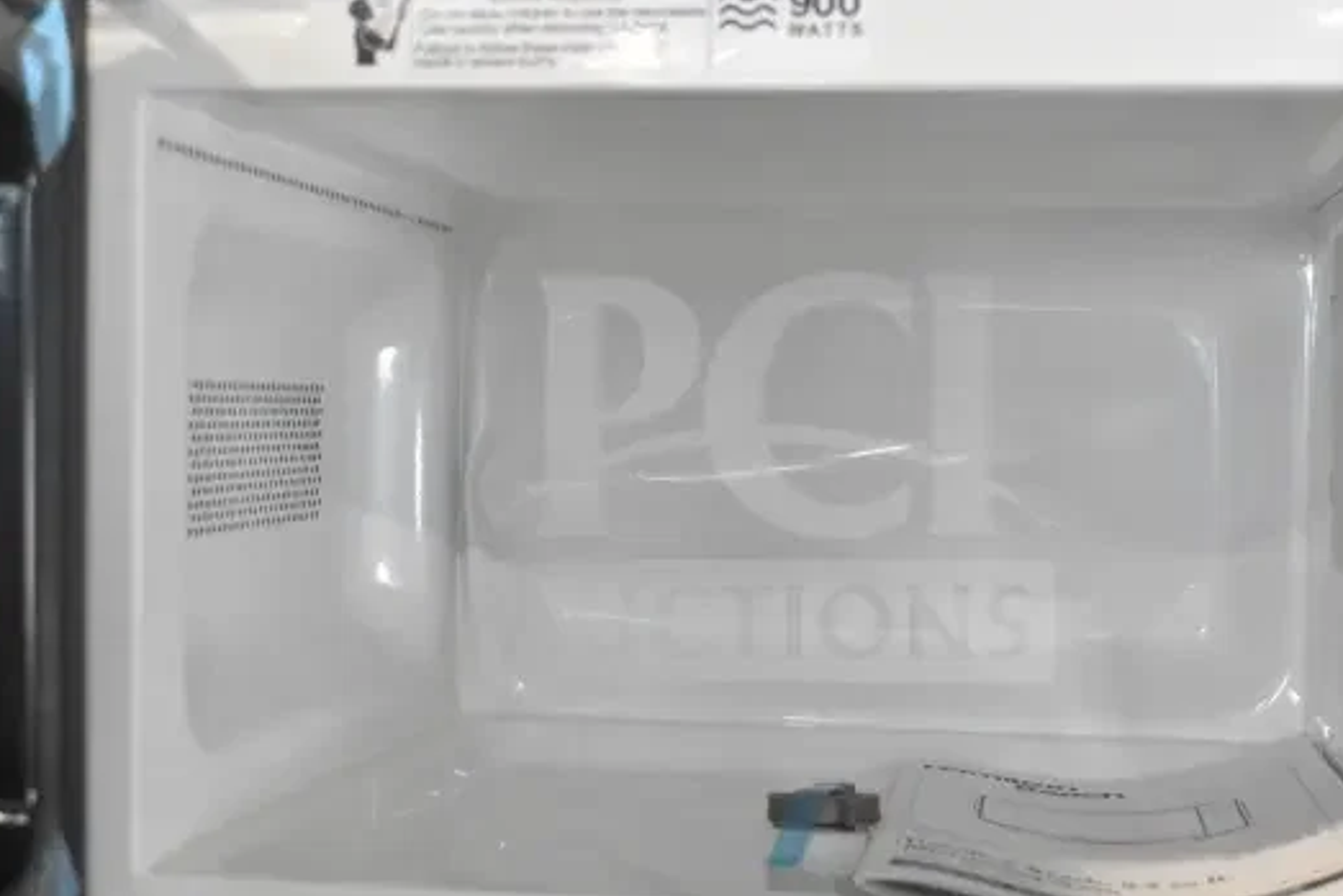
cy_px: 479
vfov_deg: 24.2
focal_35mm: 56
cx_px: 765
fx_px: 2090
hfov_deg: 35.6
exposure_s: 1/160
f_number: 6.3
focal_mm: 32
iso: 6400
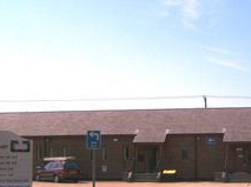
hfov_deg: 29.4
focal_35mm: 64
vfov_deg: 22.7
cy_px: 129
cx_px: 212
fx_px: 463
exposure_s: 1/640
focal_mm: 6.1
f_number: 4.9
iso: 64
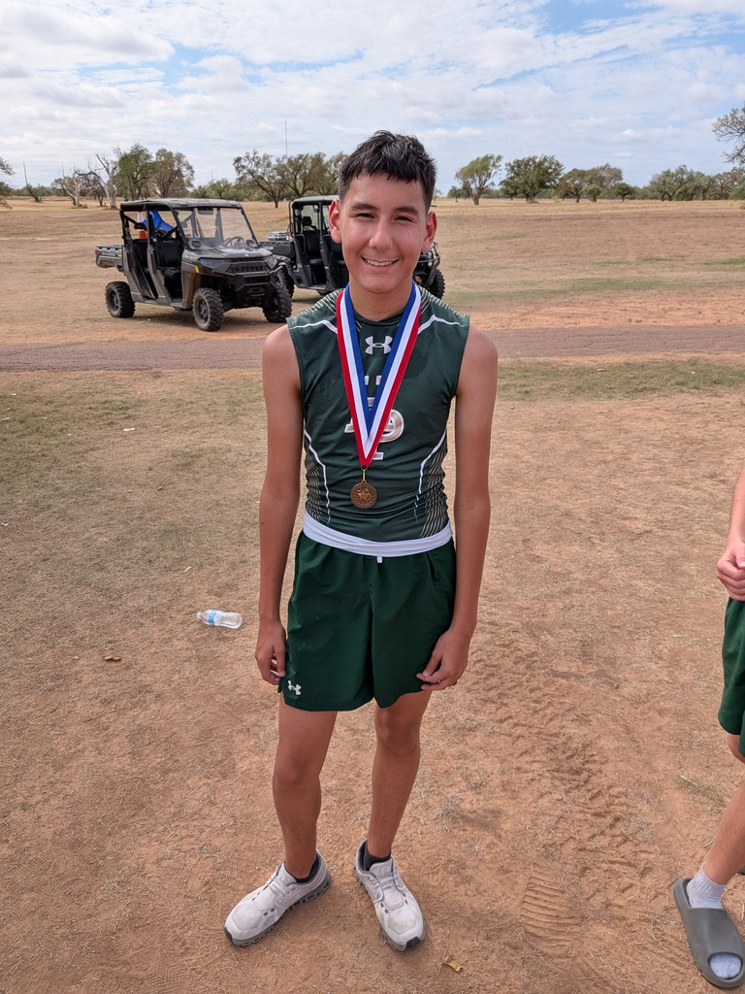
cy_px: 497
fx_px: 689
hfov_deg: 56.8
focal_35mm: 24
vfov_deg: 71.6
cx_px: 372
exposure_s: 1/1577
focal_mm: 4.53
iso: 27
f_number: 1.7
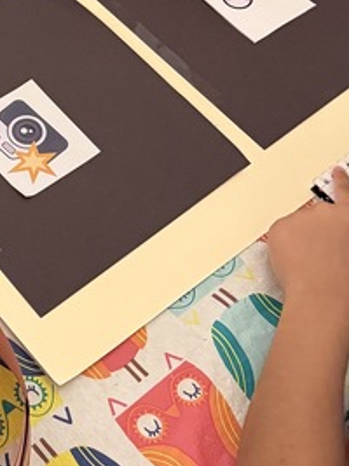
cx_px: -44
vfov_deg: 19.8
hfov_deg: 15.6
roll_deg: -1.7
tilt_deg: -42.9
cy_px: -122
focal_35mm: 92
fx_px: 1238
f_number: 1.78
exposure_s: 1/60
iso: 800
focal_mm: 6.76
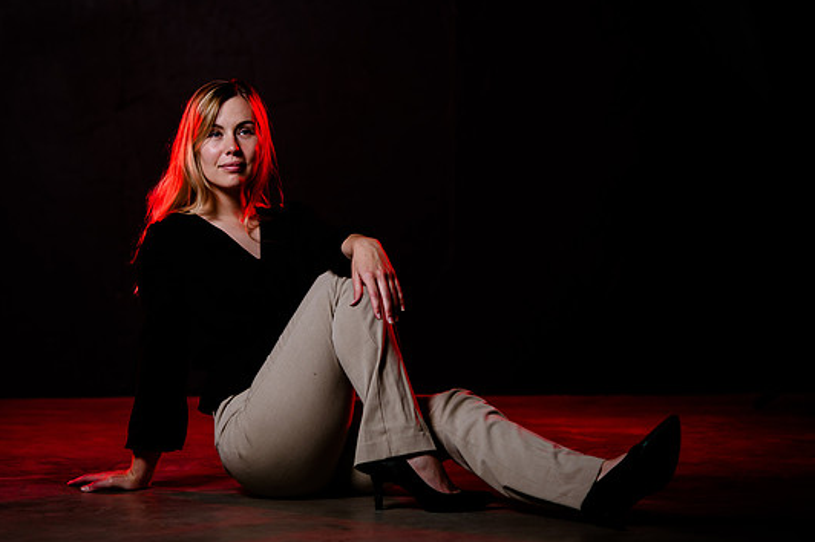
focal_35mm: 132
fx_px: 2986
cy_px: 224
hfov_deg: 15.5
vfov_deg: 10.4
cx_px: 378
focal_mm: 105
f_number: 2
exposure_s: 1/1600
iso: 100
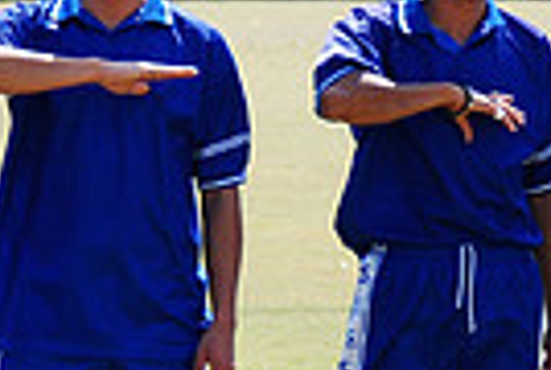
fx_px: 10433
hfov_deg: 3.0
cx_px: 234
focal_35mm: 680
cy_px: 173
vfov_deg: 2.0
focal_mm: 105
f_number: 5.6
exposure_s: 1/200
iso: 100
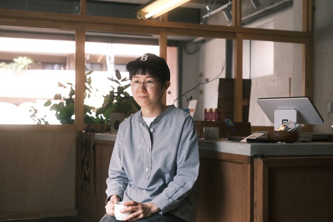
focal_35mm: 53
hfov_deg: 37.5
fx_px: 490
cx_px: 166
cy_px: 111
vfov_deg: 25.5
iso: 160
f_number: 3.2
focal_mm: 35
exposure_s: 1/140
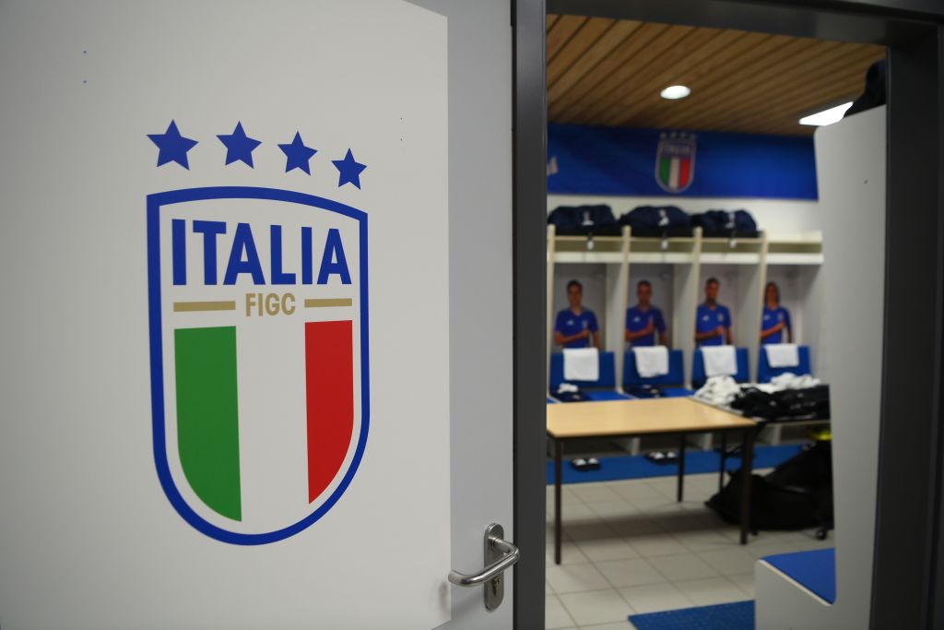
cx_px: 472
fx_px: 629
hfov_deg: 73.7
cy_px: 315
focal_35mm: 24
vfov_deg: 53.1
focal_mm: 24
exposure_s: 1/500
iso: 2500
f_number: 4.5
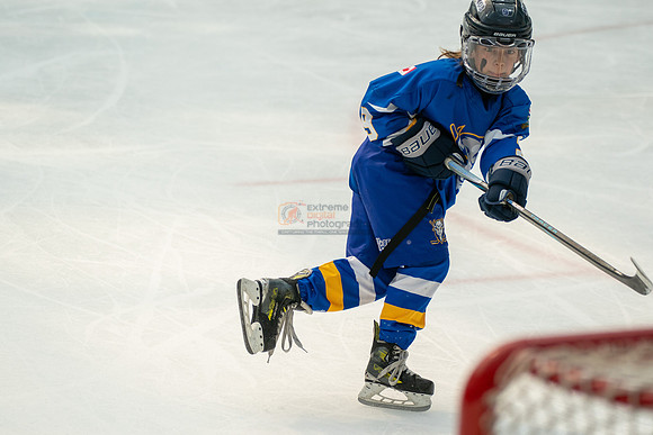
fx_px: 3046
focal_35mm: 168
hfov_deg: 12.2
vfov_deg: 8.2
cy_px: 261
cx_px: 326
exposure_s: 1/2000
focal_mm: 140
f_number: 3.5
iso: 1600
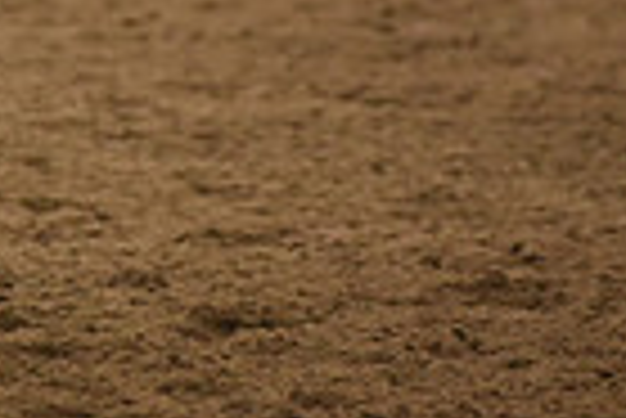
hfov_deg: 2.7
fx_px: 13421
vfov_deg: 1.8
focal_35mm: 771
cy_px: -407
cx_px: -203
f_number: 2.8
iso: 4000
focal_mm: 185
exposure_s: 1/500
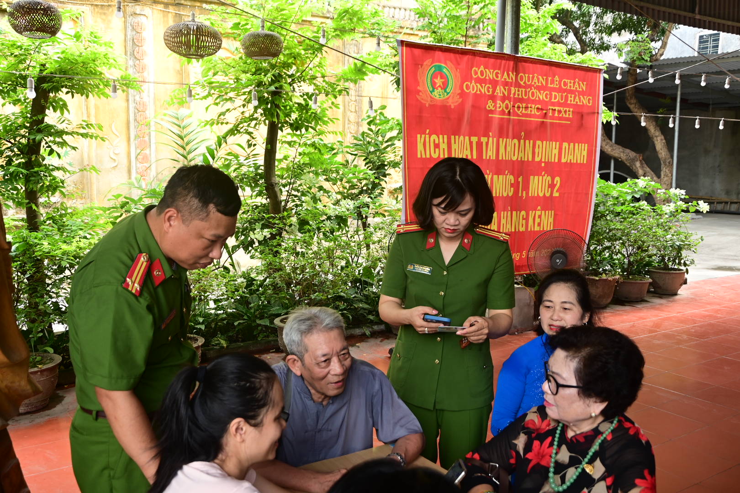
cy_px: 246
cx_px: 370
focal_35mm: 33
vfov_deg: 40.0
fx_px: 678
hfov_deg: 57.2
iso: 200
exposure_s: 1/50
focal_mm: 22
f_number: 4.5
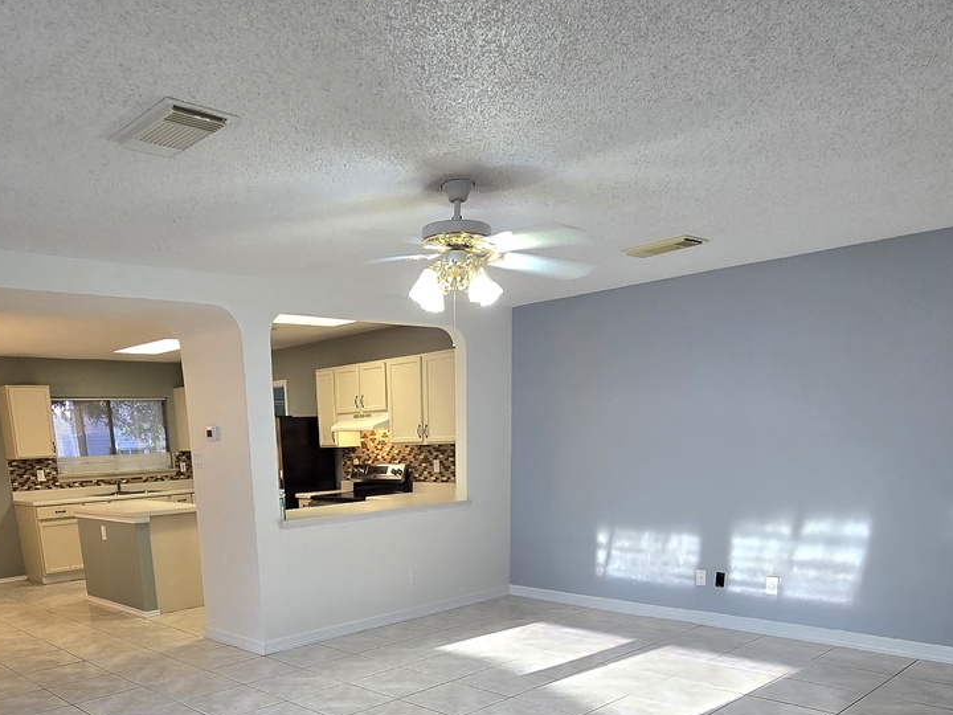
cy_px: 675
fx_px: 716
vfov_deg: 46.5
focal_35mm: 26
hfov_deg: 66.4
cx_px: 364
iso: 100
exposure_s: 1/60.2
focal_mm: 2.2
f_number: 2.2
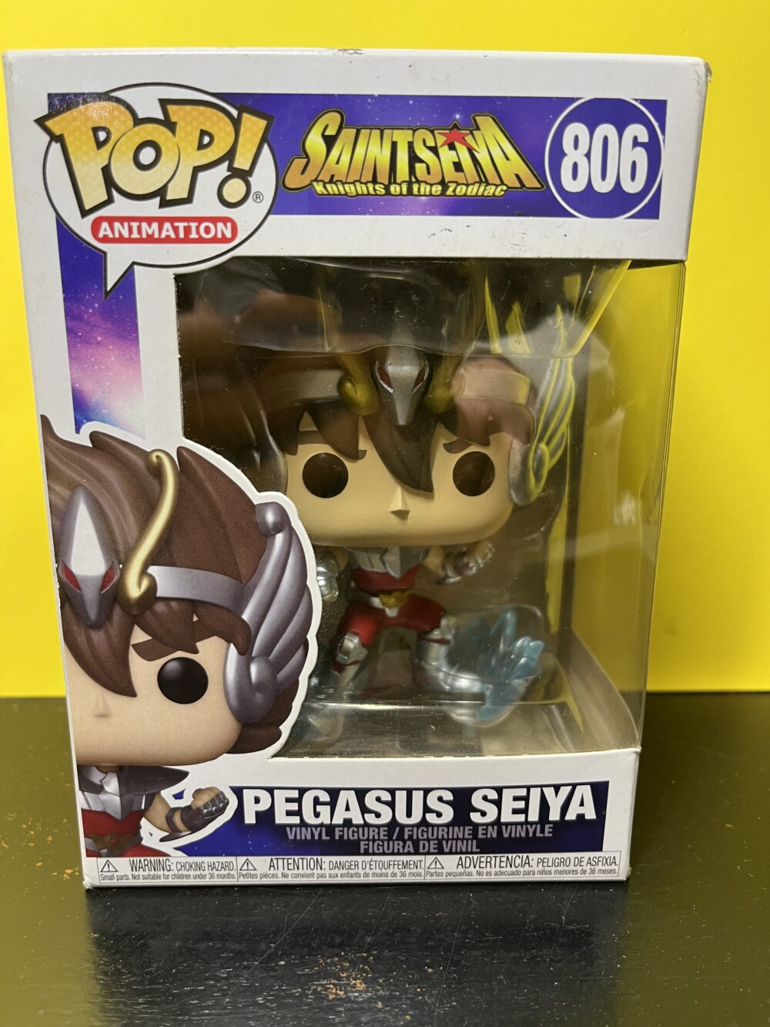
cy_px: 514
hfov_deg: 53.1
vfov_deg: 67.3
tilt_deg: -14.5
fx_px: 771
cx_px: 385
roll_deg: +0.3
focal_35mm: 26
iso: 80
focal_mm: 5.1
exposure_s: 1/50
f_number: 1.6
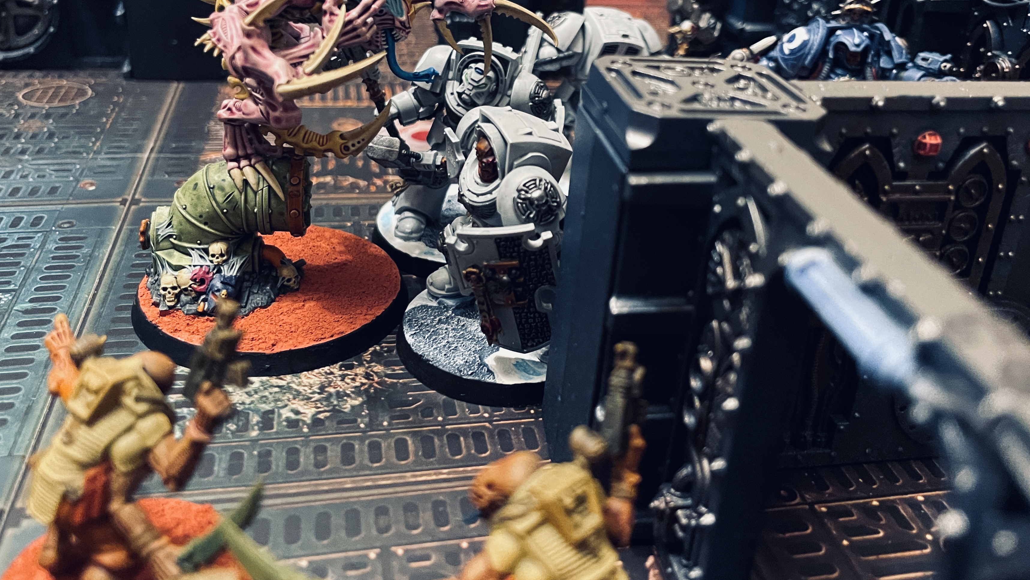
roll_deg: -4.8
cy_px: 267
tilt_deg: -25.3
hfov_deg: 66.1
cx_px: 518
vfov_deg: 40.2
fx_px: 792
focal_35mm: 29
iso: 400
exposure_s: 1/33
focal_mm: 4.2
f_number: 1.6
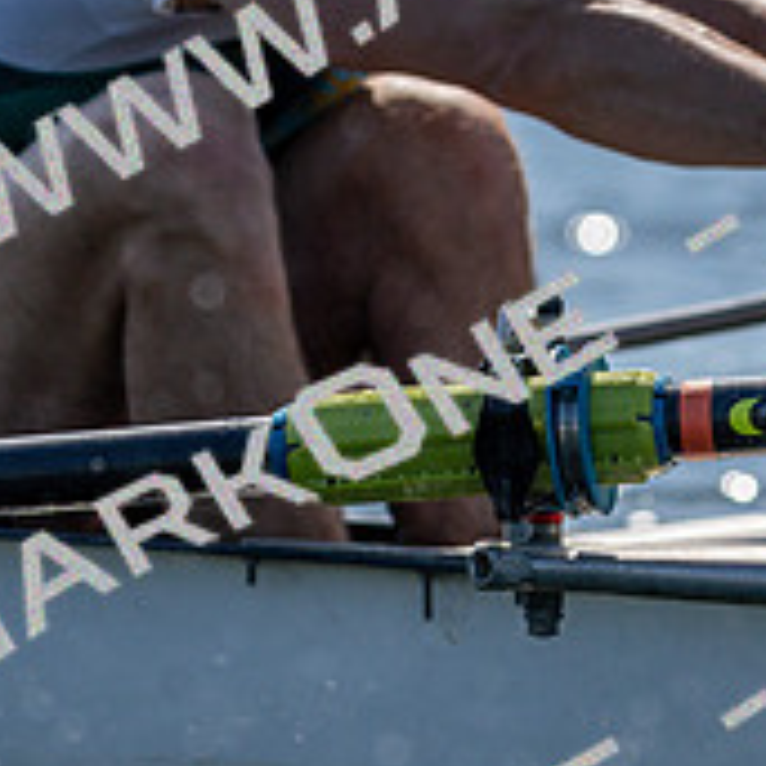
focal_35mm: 768
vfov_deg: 2.3
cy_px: 258
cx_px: 484
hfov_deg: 2.3
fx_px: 19227
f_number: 5.6
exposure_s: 1/1600
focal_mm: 266
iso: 160
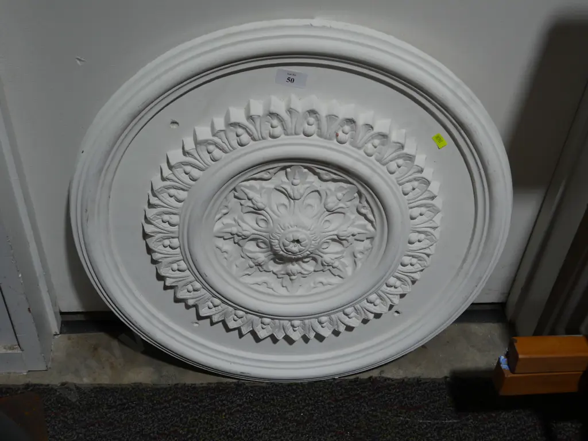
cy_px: 220
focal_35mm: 50
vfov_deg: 29.1
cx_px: 294
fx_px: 849
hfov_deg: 38.2
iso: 200
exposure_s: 1/80
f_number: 5.3
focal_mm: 25
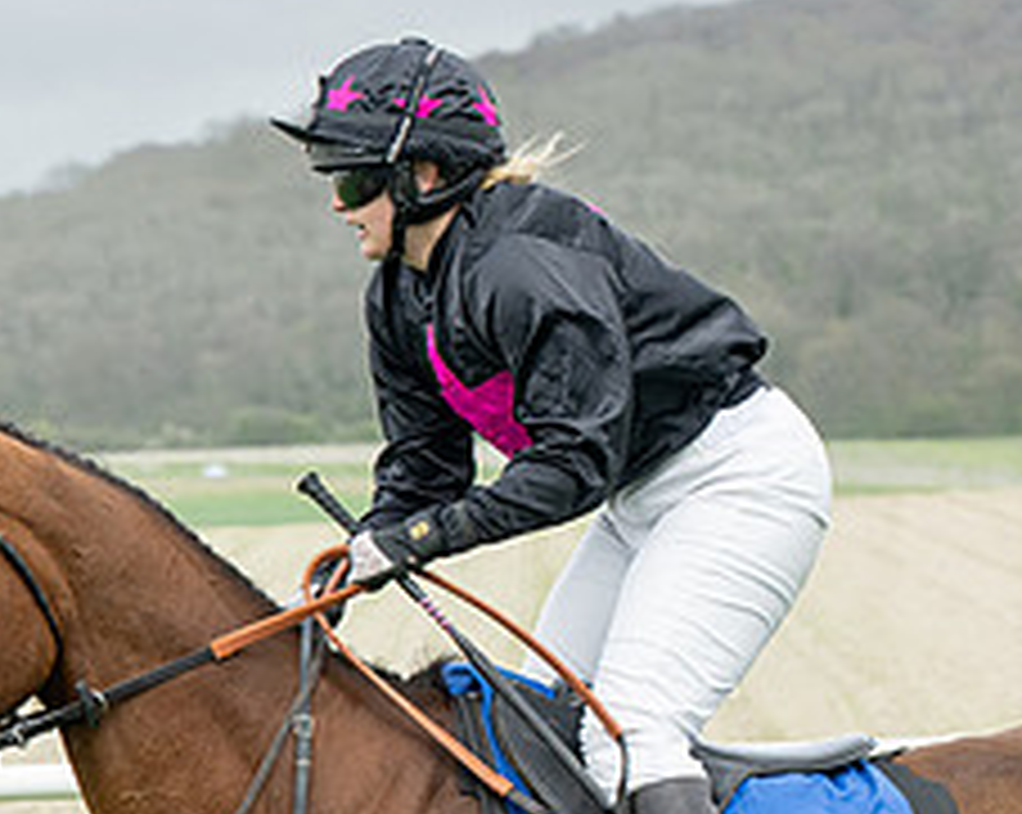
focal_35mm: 255
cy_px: 911
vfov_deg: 6.0
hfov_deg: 7.6
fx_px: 7703
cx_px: 651
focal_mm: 70
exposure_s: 1/800
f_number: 5
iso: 400
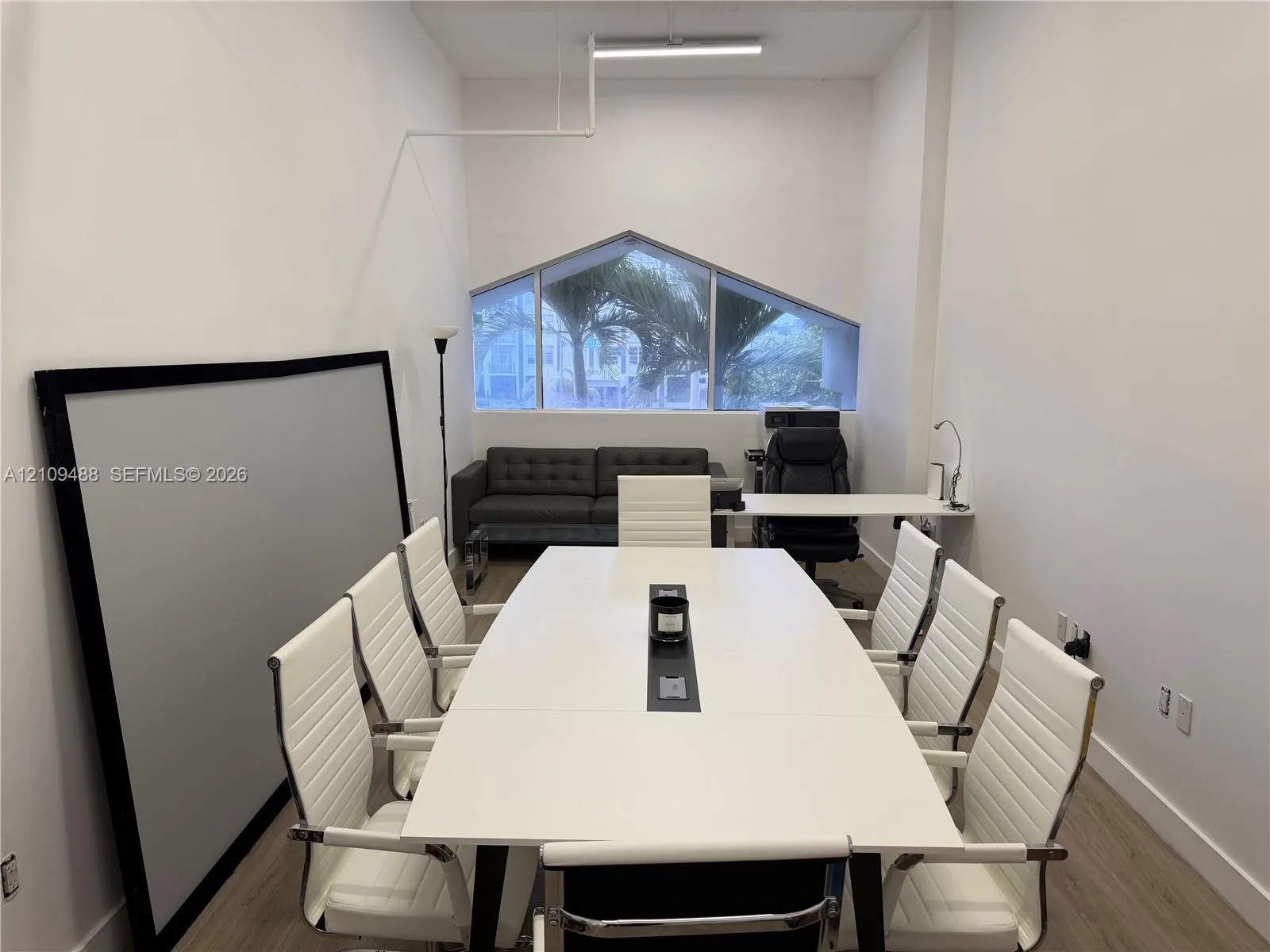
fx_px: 881
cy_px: 476
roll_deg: +0.0
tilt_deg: -8.6
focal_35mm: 24
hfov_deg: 71.6
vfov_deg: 56.8
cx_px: 635
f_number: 1.78
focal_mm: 6.76
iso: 100
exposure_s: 1/120
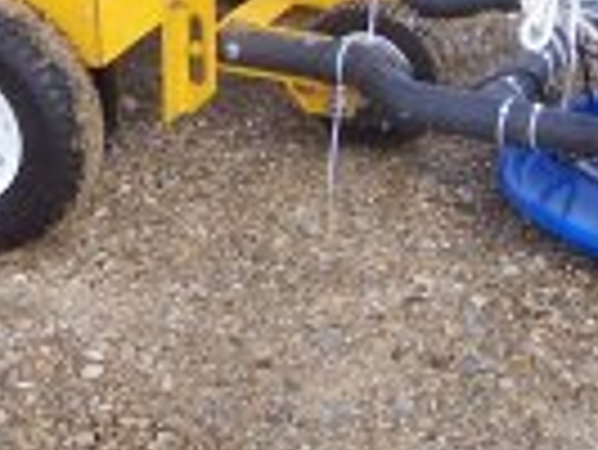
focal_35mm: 157
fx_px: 2715
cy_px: -110
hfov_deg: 12.5
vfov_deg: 9.3
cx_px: 117
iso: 80
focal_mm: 6.3
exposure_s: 1/500
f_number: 2.8
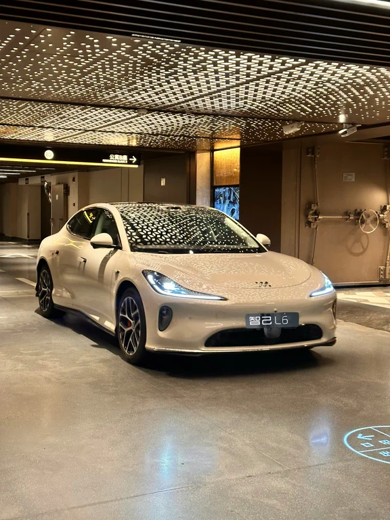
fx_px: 721
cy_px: 260
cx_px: 195
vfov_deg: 39.7
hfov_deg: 30.3
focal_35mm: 48
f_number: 1.78
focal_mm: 6.86
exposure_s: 1/60
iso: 125
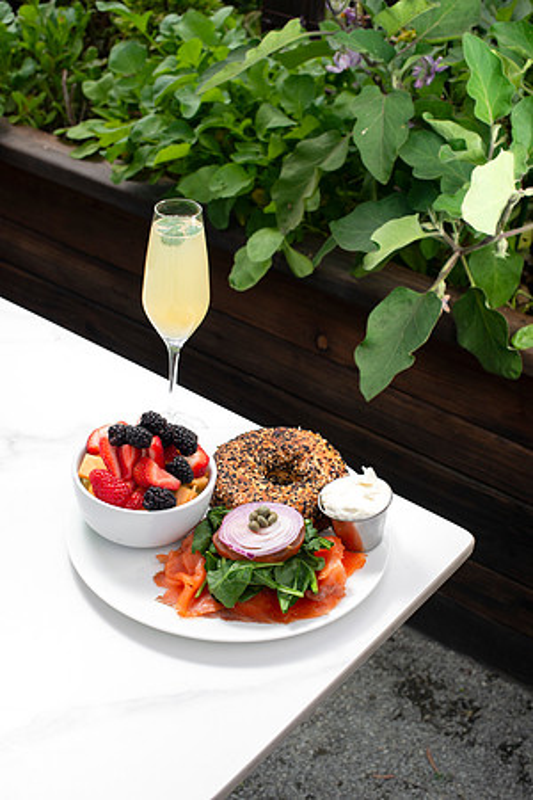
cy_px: 400
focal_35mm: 50
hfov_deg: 27.0
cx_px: 266
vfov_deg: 39.6
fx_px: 1110
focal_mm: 50
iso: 200
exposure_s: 1/200
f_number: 8
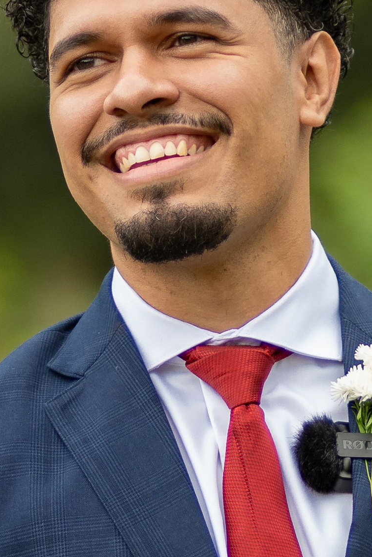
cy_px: 175
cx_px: 179
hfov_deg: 3.2
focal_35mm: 432
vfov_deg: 4.8
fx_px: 6691
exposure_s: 1/1250
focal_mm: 85
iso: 320
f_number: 2
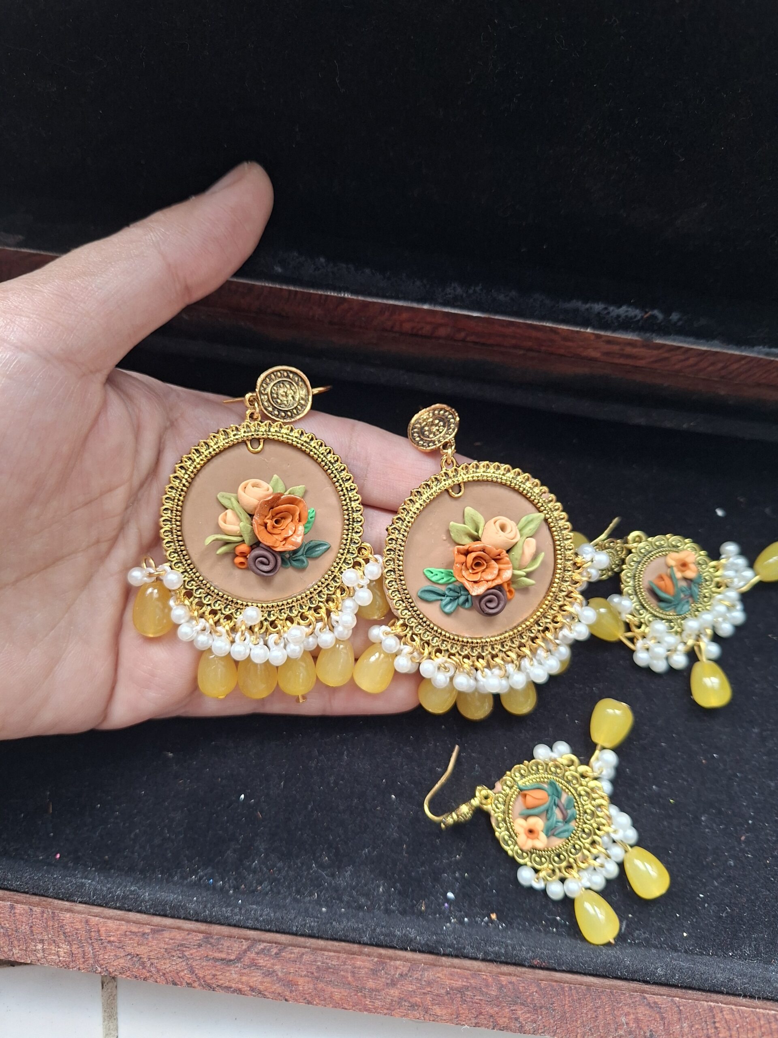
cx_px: 389
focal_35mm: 23
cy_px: 519
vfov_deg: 73.9
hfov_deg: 58.9
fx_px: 689
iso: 200
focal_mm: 5.54
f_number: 1.8
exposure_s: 1/100
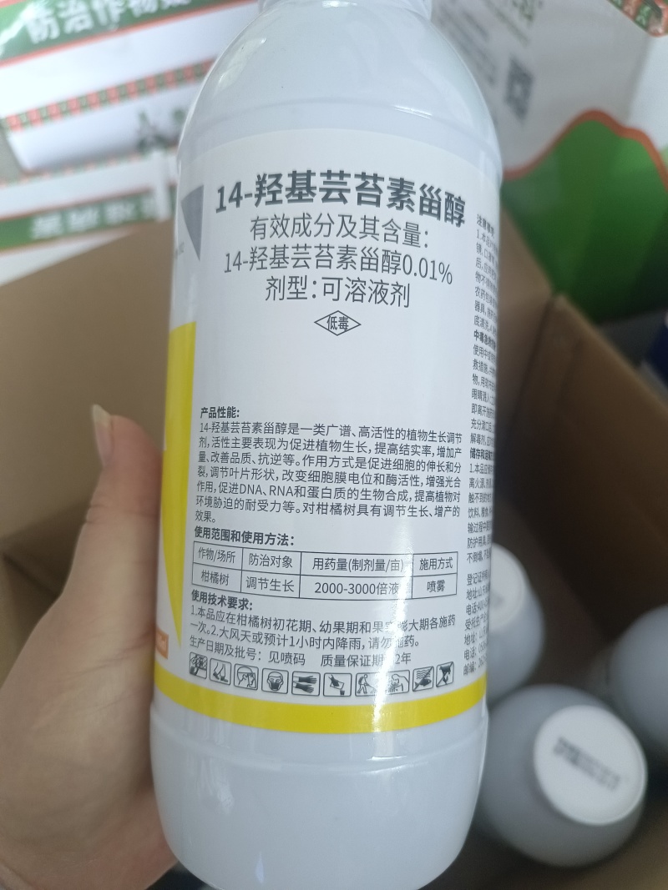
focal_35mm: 23
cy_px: 445
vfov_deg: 73.9
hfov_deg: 58.9
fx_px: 592
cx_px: 334
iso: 1398
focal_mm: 5.59
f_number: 1.88
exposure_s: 1/50
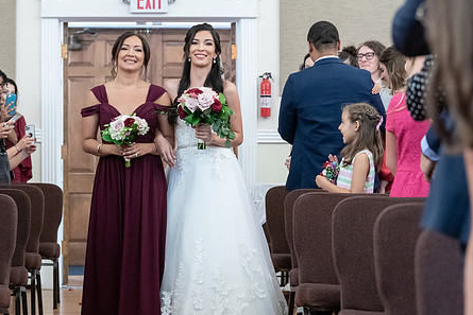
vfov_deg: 12.8
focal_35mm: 107
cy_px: 172
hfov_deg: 19.1
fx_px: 1406
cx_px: 180
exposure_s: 1/100
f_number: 4
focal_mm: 78
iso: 6400
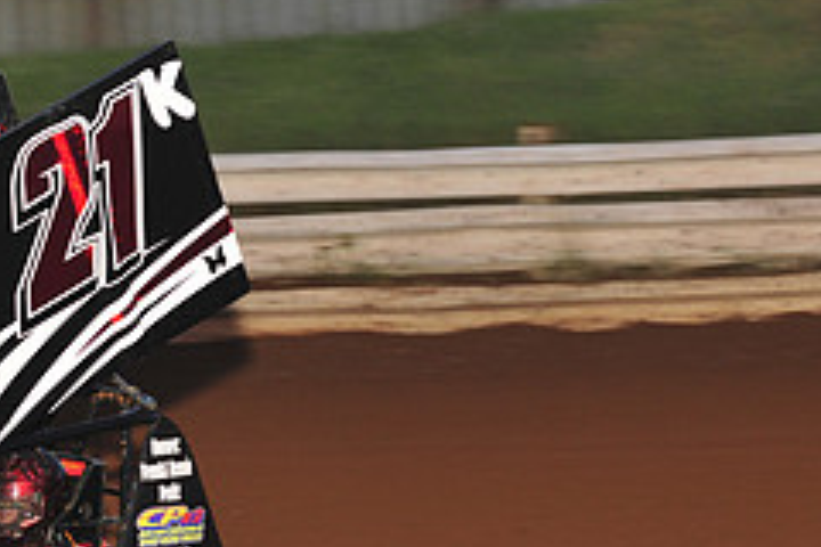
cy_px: 472
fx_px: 6180
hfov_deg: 7.5
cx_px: -151
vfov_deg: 5.1
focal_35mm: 271
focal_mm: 112
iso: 800
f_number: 6.3
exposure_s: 1/320
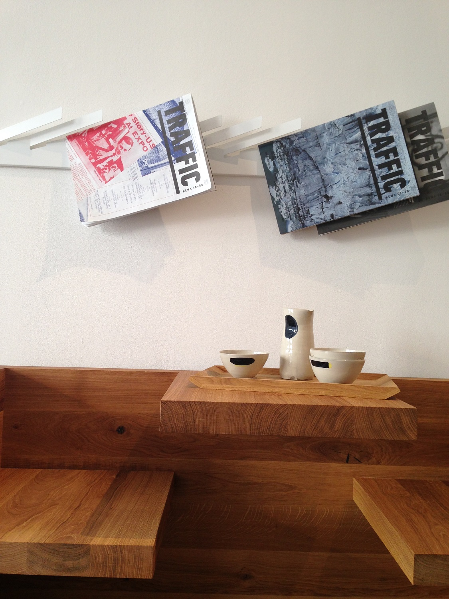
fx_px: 571
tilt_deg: +3.5
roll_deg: -2.2
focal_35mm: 33
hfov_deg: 42.9
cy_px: 300
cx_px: 224
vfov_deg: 55.4
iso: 64
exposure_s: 1/60
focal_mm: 4.12
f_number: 2.4
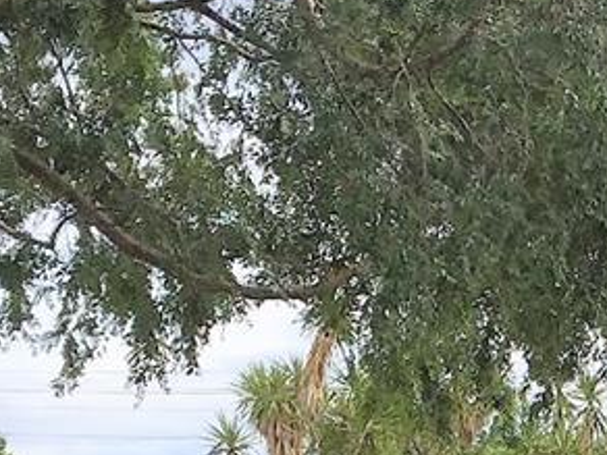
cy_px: 871
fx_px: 2613
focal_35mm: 149
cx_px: 892
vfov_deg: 9.4
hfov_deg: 12.6
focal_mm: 4.15
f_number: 2.2
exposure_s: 1/2639
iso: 32
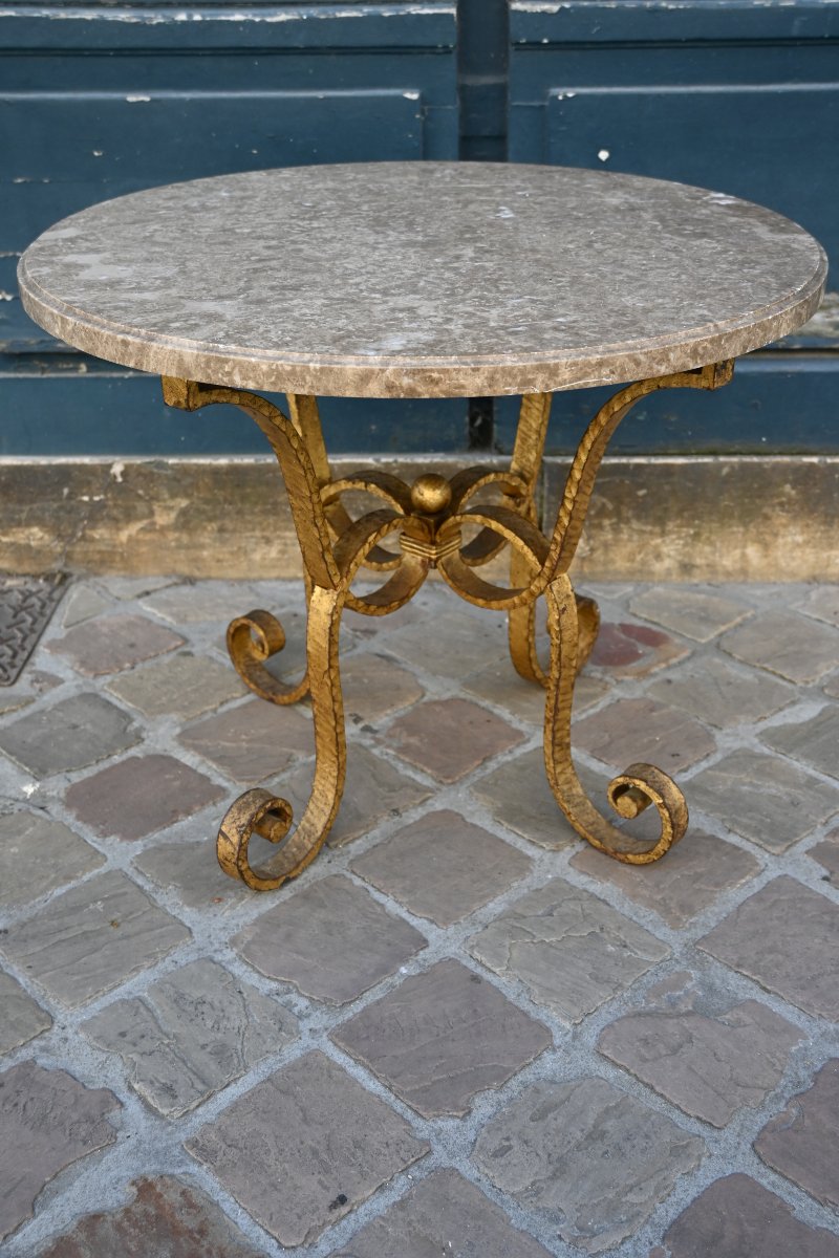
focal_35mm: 38
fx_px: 1311
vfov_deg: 51.3
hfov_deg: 35.5
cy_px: 629
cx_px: 420
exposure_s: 1/250
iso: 250
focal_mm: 25
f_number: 4
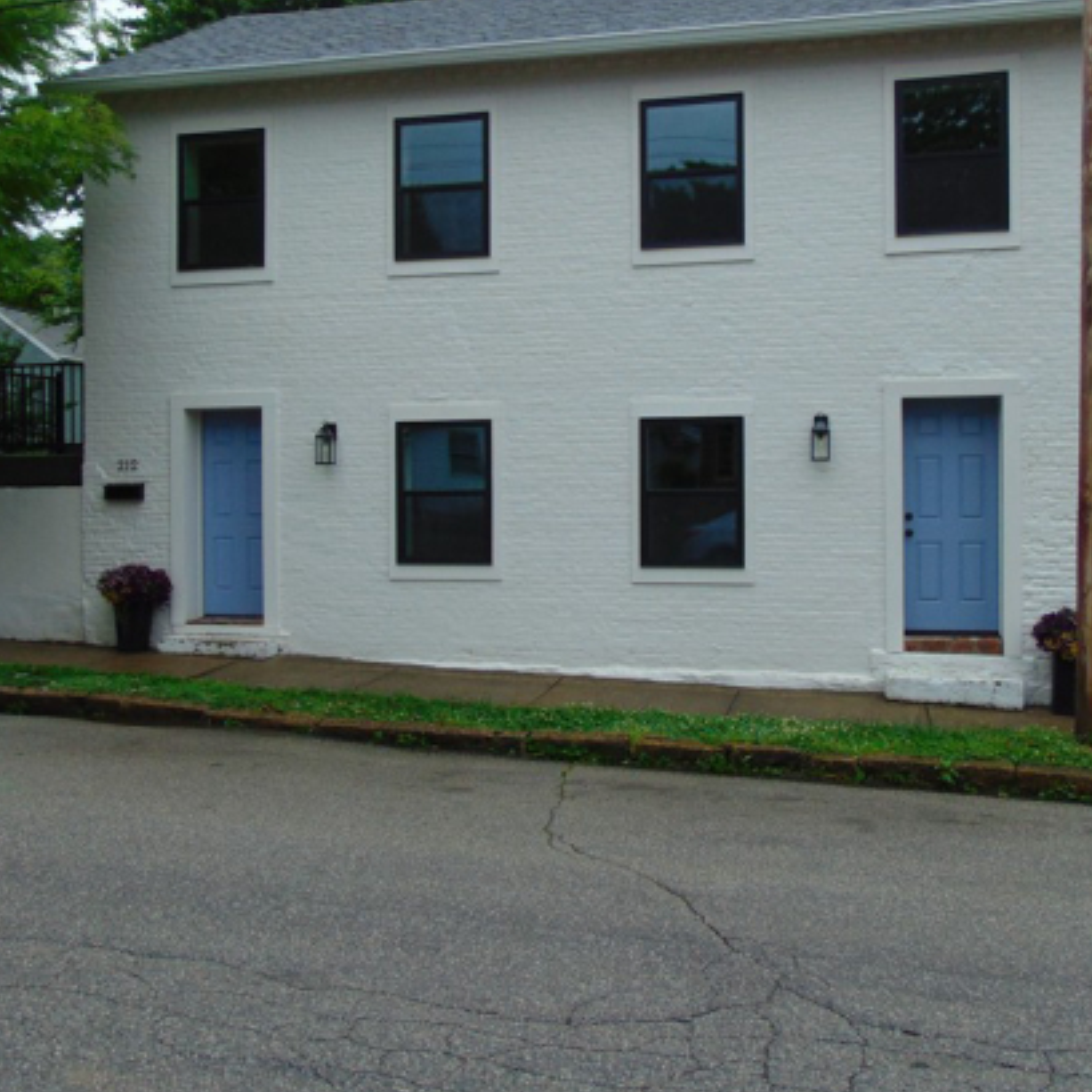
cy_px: 502
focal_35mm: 36
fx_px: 1285
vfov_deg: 46.0
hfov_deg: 46.0
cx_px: 533
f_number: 3
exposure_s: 1/400
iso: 80
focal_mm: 4.5
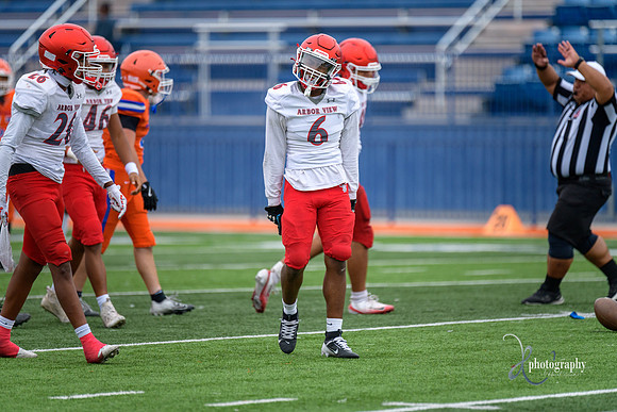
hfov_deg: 6.9
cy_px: 206
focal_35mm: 300
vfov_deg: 4.6
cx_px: 308
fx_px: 5143
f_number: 2.8
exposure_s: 1/1000
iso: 360
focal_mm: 300
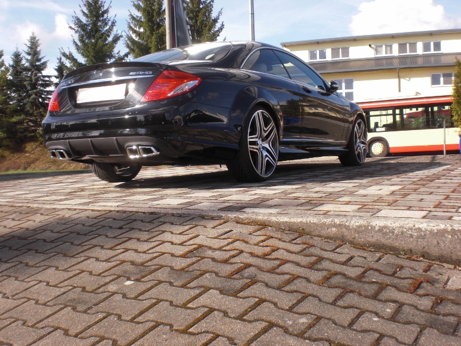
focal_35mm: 39
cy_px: 176
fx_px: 520
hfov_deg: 47.8
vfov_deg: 36.8
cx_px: 227
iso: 64
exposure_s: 1/200
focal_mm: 6.3
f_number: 5.6
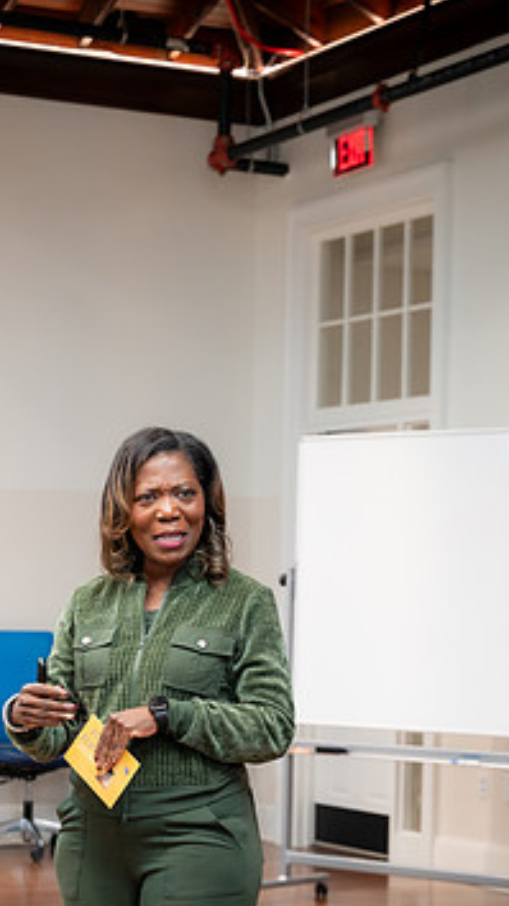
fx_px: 2233
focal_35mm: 93
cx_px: 162
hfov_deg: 13.0
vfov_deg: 22.9
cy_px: 566
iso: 1250
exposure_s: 1/250
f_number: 5
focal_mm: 70
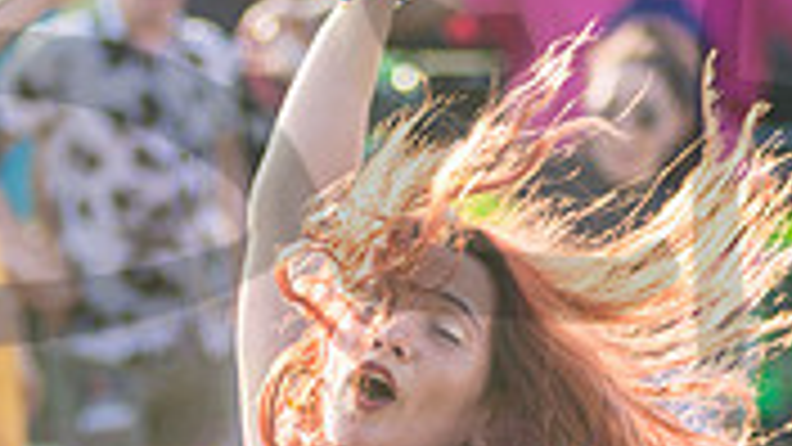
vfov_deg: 3.1
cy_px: 705
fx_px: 8274
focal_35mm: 394
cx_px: 507
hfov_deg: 5.5
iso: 320
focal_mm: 105
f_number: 3.5
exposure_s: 1/800
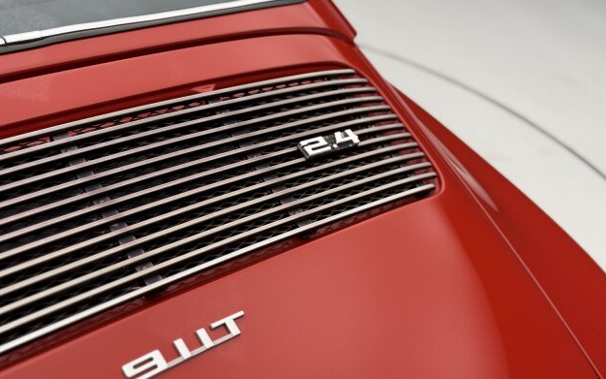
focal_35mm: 52
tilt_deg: -29.4
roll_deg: -3.2
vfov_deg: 24.9
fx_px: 859
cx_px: 299
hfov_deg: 38.9
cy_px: 205
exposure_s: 1/76
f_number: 1.78
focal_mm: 6.76
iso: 80
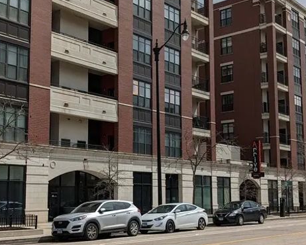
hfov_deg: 35.9
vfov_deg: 29.1
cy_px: 139
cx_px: 128
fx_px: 471
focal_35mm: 52
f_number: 1.85
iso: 47
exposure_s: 1/4717
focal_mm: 6.81
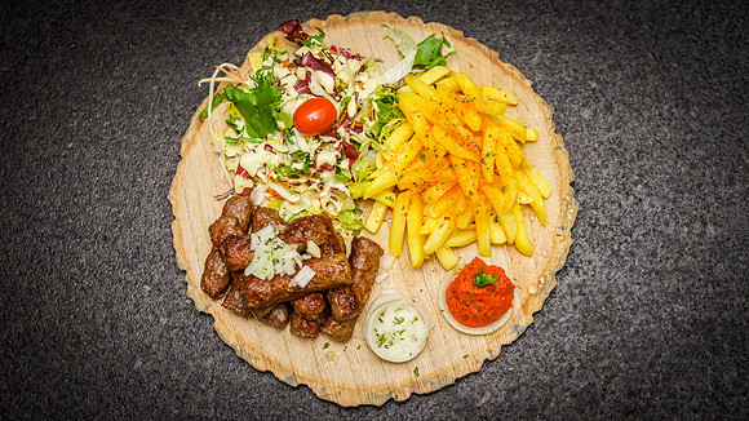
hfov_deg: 28.3
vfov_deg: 16.1
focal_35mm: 75
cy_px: 216
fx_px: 1486
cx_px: 382
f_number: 4
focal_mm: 70
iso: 100
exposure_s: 1/250
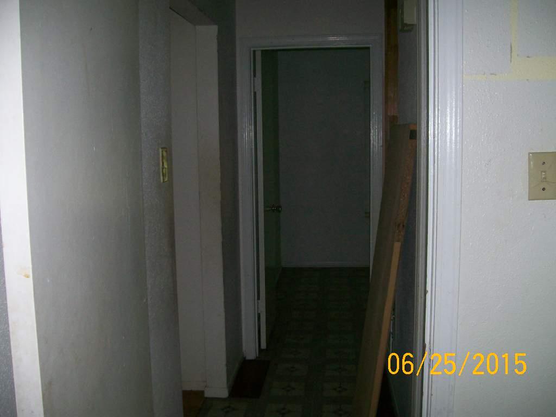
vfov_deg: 39.7
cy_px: 208
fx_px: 578
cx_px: 278
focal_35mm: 36
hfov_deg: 51.4
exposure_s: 1/64
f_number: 2.7
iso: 140
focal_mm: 6
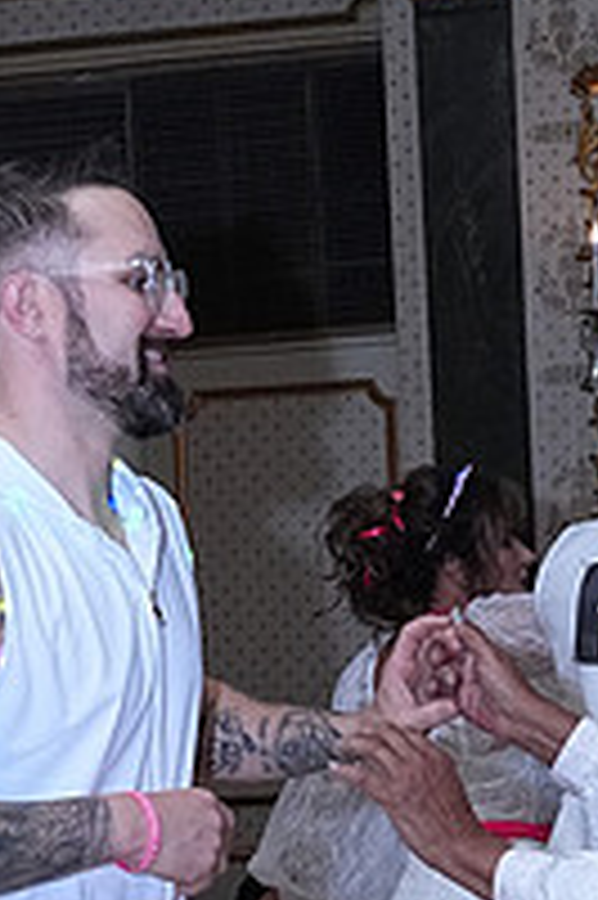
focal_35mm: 125
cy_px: 1062
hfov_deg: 10.9
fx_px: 3120
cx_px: 492
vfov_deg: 15.8
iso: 5000
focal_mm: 29
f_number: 7.1
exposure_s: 1/200
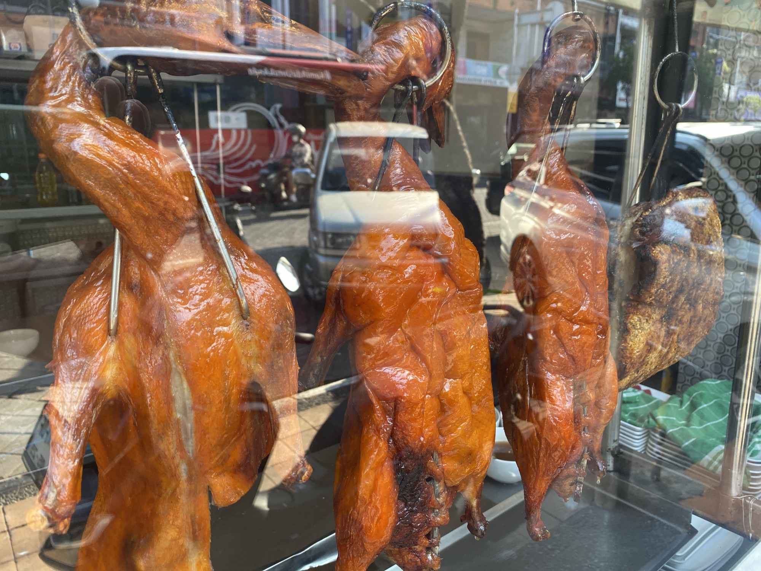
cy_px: 286
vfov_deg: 53.1
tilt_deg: -14.5
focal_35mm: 26
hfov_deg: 67.3
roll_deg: +0.3
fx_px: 572
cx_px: 380
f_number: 1.8
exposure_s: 1/121
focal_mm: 4.25
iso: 100
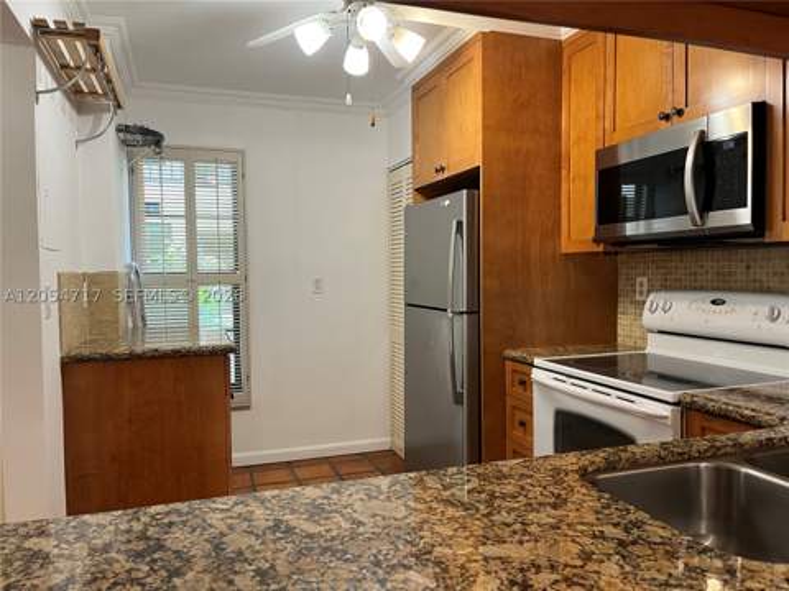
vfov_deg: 53.1
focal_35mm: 26
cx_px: 394
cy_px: 296
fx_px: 593
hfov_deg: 67.3
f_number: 1.6
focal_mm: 5.1
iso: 100
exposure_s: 1/60
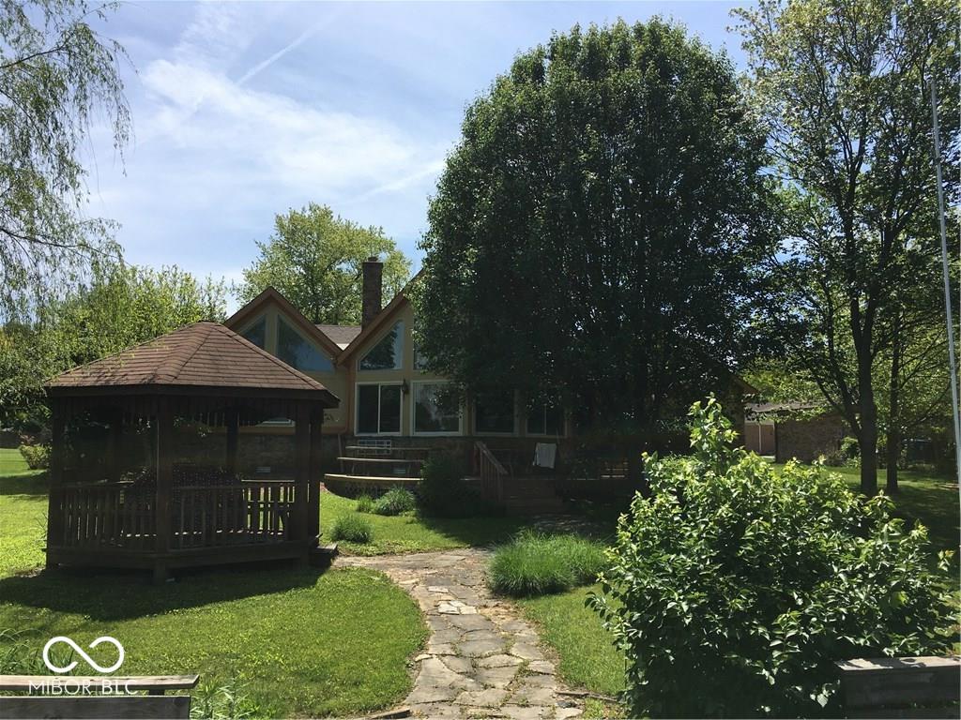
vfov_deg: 48.2
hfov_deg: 61.7
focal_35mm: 29
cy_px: 360
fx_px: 805
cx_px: 480
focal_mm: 4.15
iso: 25
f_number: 2.2
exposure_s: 1/1789
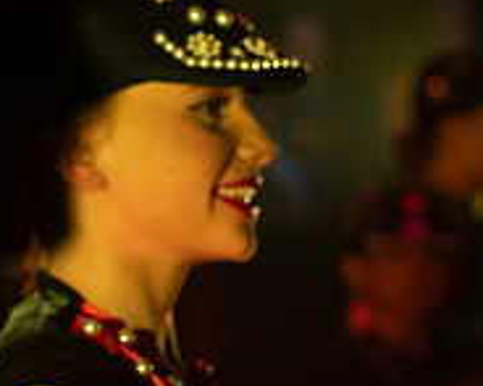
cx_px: -192
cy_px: 290
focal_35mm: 350
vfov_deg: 4.4
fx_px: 5001
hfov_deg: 5.5
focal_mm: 118
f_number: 6.3
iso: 4000
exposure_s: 1/250
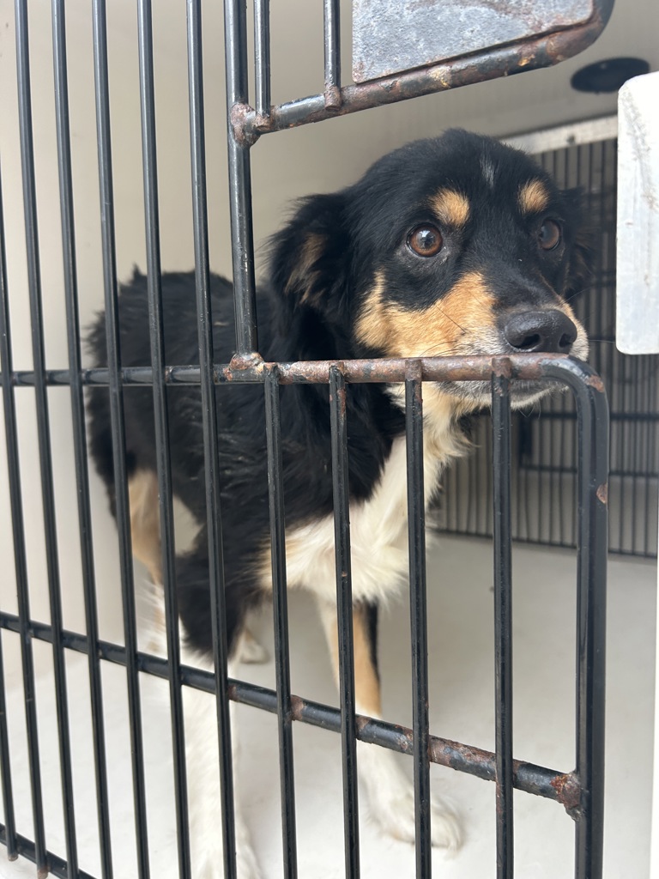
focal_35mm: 26
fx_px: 660
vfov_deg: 67.3
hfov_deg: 53.1
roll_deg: +0.1
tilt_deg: -3.0
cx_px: 330
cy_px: 440
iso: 50
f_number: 1.5
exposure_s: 1/121
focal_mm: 5.7
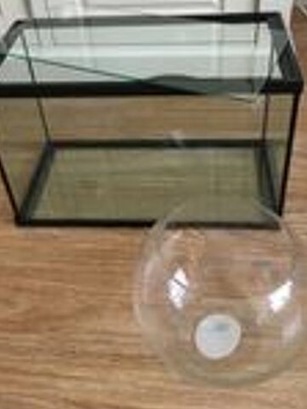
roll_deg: +4.9
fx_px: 461
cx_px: 150
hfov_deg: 36.8
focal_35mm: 39
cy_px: 139
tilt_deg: -36.6
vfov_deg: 47.2
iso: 200
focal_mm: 4.15
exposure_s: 1/25
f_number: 2.2
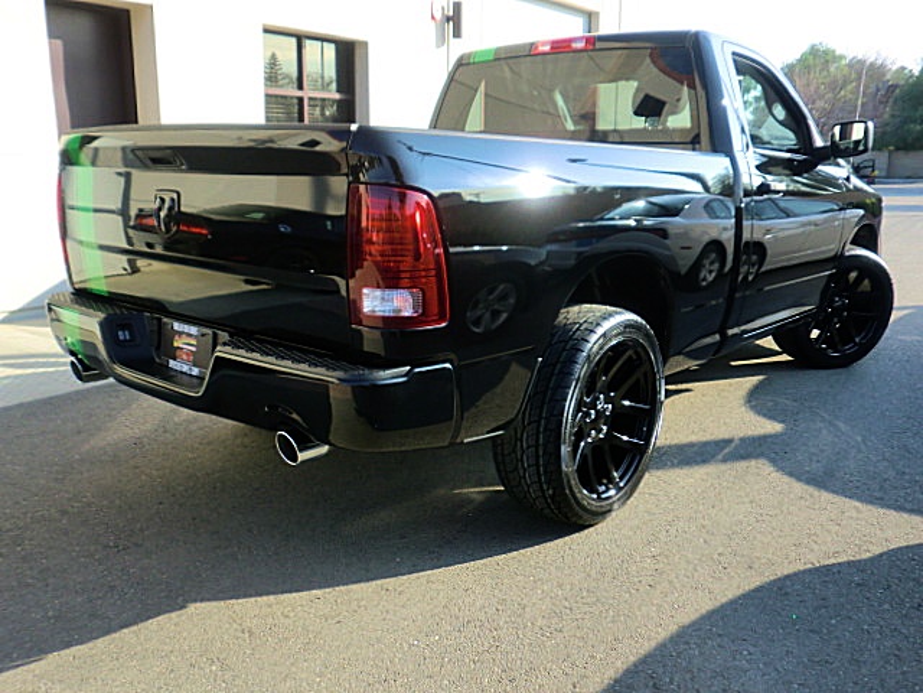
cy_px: 346
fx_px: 827
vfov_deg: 45.4
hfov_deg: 58.4
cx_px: 462
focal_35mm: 31
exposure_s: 1/320
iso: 64
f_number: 2.8
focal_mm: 5.58
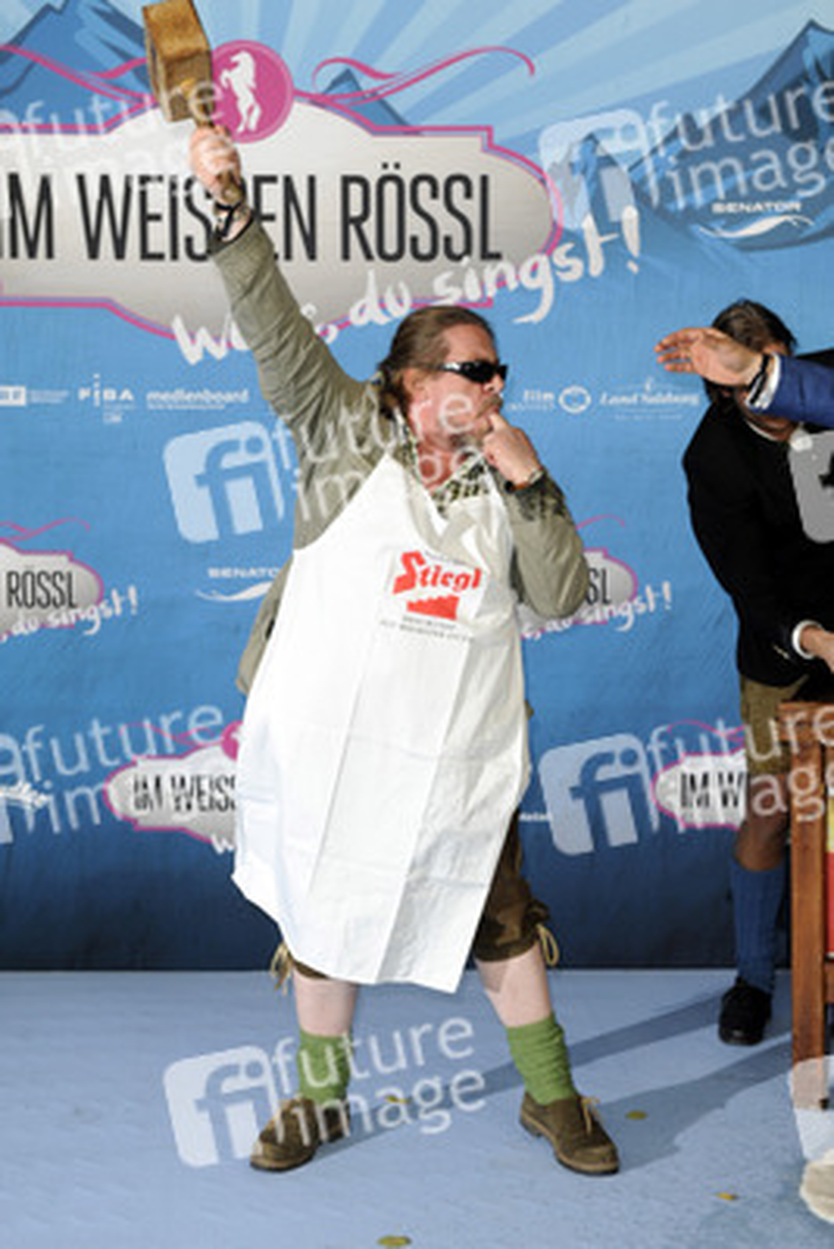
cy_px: 624
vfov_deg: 32.4
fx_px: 2152
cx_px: 417
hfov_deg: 21.9
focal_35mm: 62
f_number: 5
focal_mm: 62
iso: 1000
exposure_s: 1/200
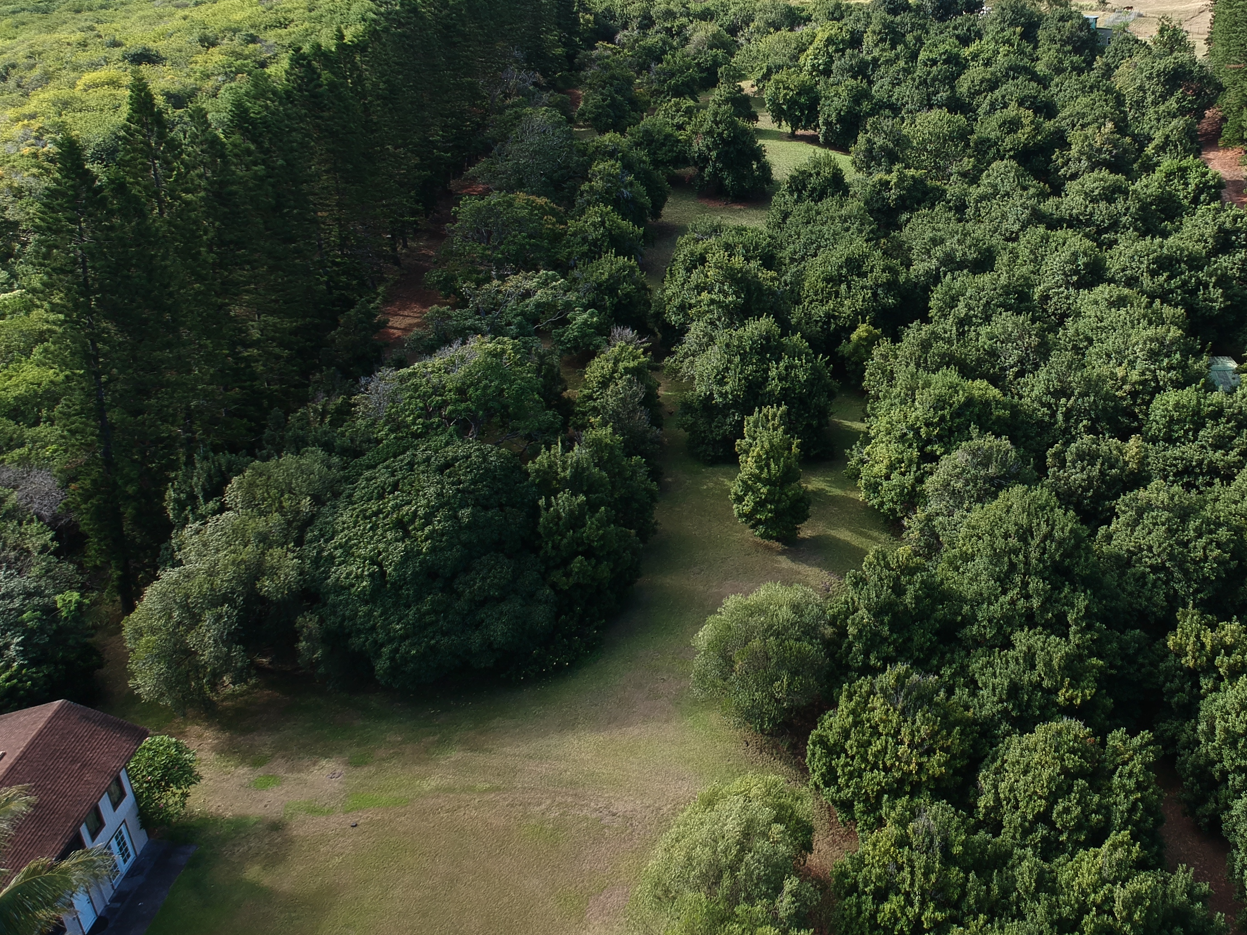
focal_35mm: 36
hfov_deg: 49.9
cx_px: 887
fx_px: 1297
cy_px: 342
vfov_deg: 39.4
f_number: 2.6
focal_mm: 4.49
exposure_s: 1/400
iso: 100
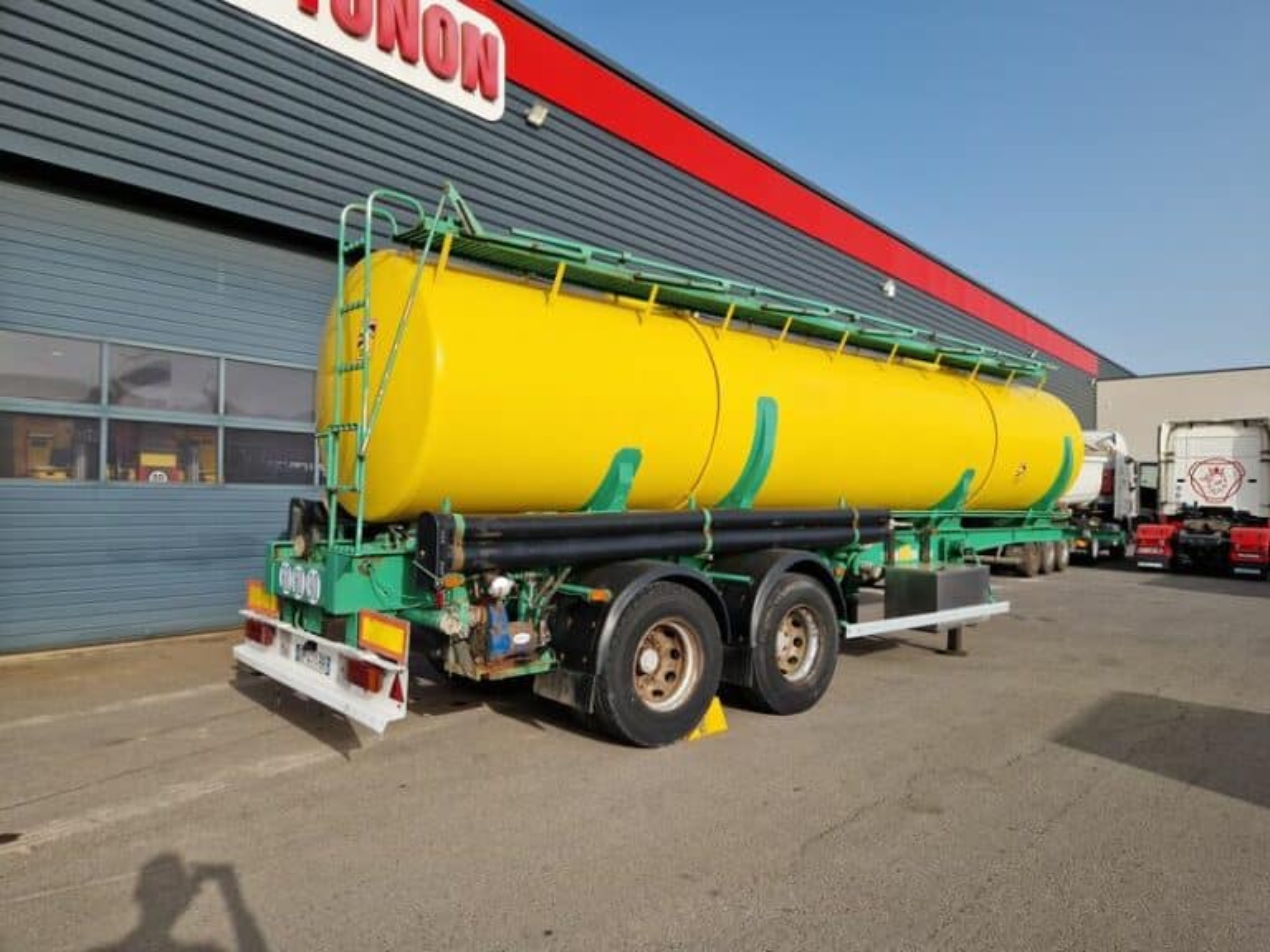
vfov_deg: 58.9
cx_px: 635
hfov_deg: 73.9
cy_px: 476
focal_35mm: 23
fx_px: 844
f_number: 1.8
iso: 50
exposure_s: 1/12195
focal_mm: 5.4
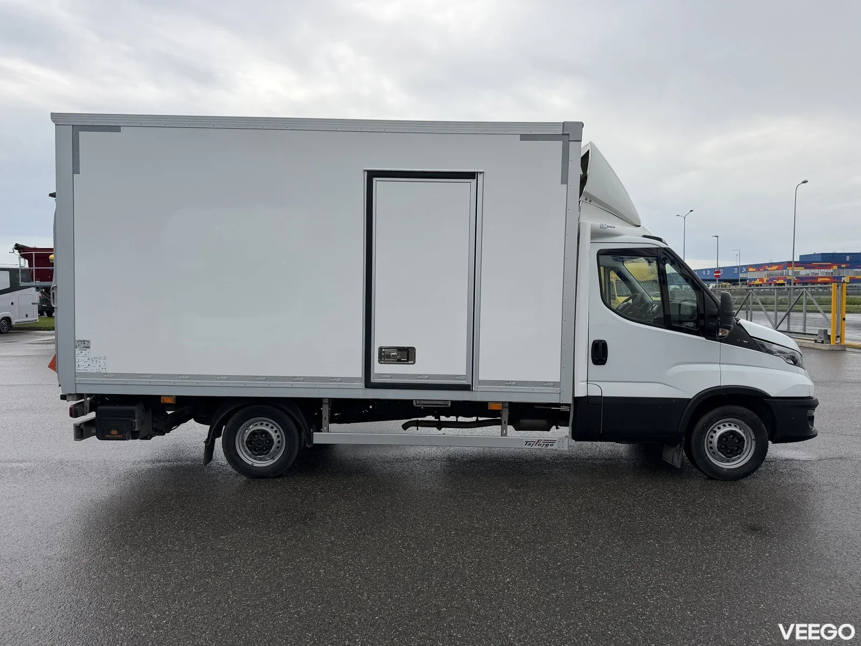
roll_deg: +0.9
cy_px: 323
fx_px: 597
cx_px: 430
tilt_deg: -2.5
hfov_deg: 71.6
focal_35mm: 24
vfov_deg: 56.8
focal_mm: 6.76
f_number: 1.78
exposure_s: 1/2232
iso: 80
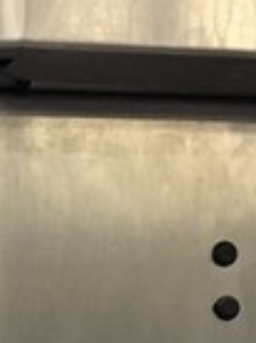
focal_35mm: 100
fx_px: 988
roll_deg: +1.0
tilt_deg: -3.5
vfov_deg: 18.6
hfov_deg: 14.0
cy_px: 412
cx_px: -113
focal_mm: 4.15
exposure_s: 1/33
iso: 320
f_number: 2.2
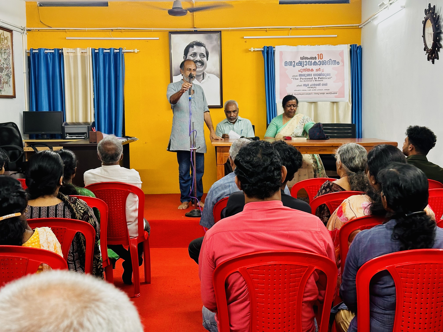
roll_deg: +0.8
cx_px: 222
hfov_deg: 39.7
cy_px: 166
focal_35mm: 48
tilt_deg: -5.0
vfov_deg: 30.3
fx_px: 614
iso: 125
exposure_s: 1/50
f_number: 1.78
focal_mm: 6.86
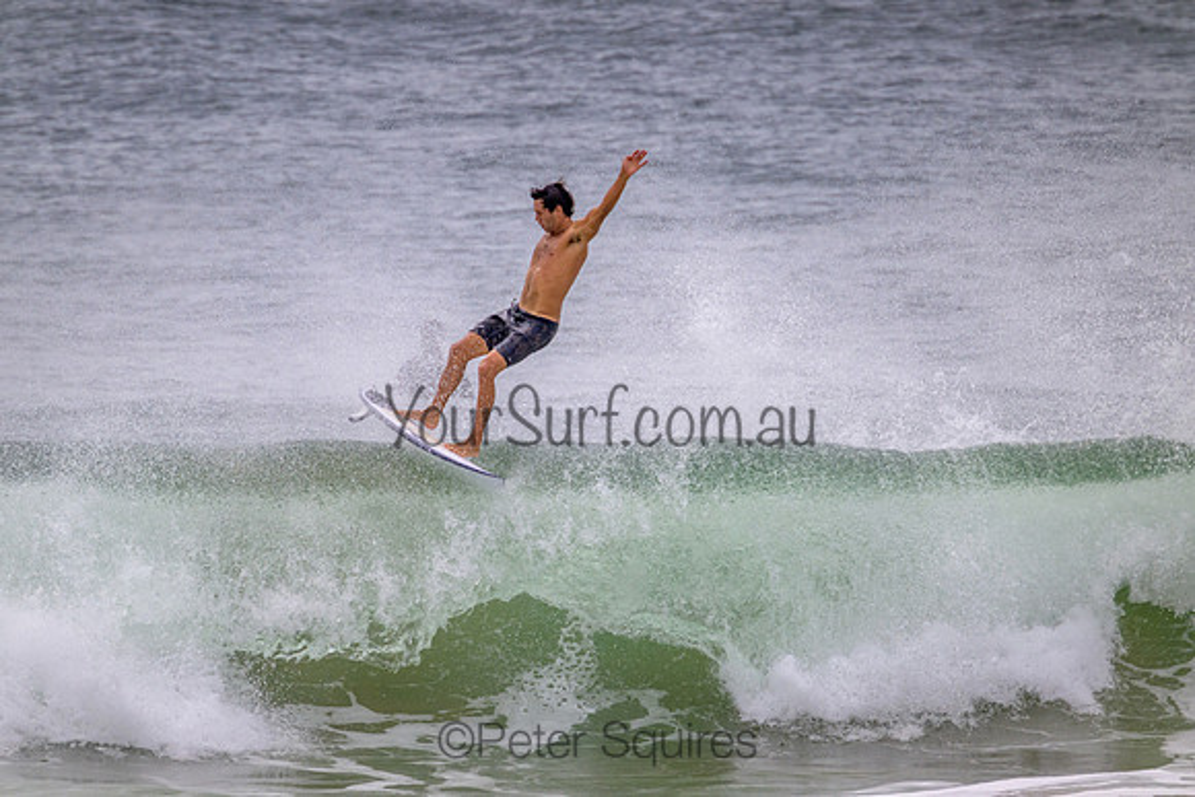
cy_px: 398
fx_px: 26561
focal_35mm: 800
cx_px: 598
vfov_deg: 1.7
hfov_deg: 2.6
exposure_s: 1/2000
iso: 1250
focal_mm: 800
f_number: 11
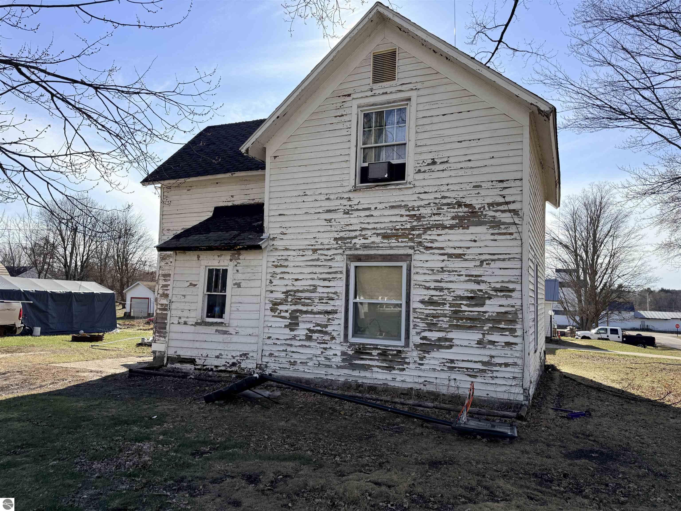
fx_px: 472
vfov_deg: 56.8
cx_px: 340
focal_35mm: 24
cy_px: 256
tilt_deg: +5.5
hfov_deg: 71.6
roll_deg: -1.1
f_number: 1.78
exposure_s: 1/5319
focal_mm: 6.76
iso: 100
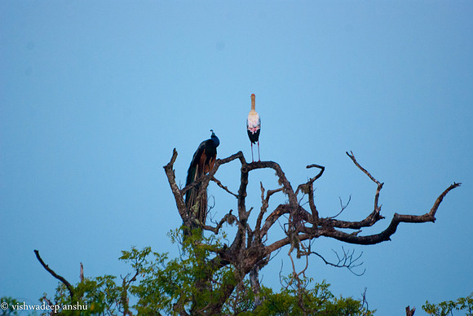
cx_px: 236
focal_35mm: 450
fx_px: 5918
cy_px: 158
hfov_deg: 4.6
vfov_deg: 3.1
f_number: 5.6
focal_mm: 300
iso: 640
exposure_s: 1/500
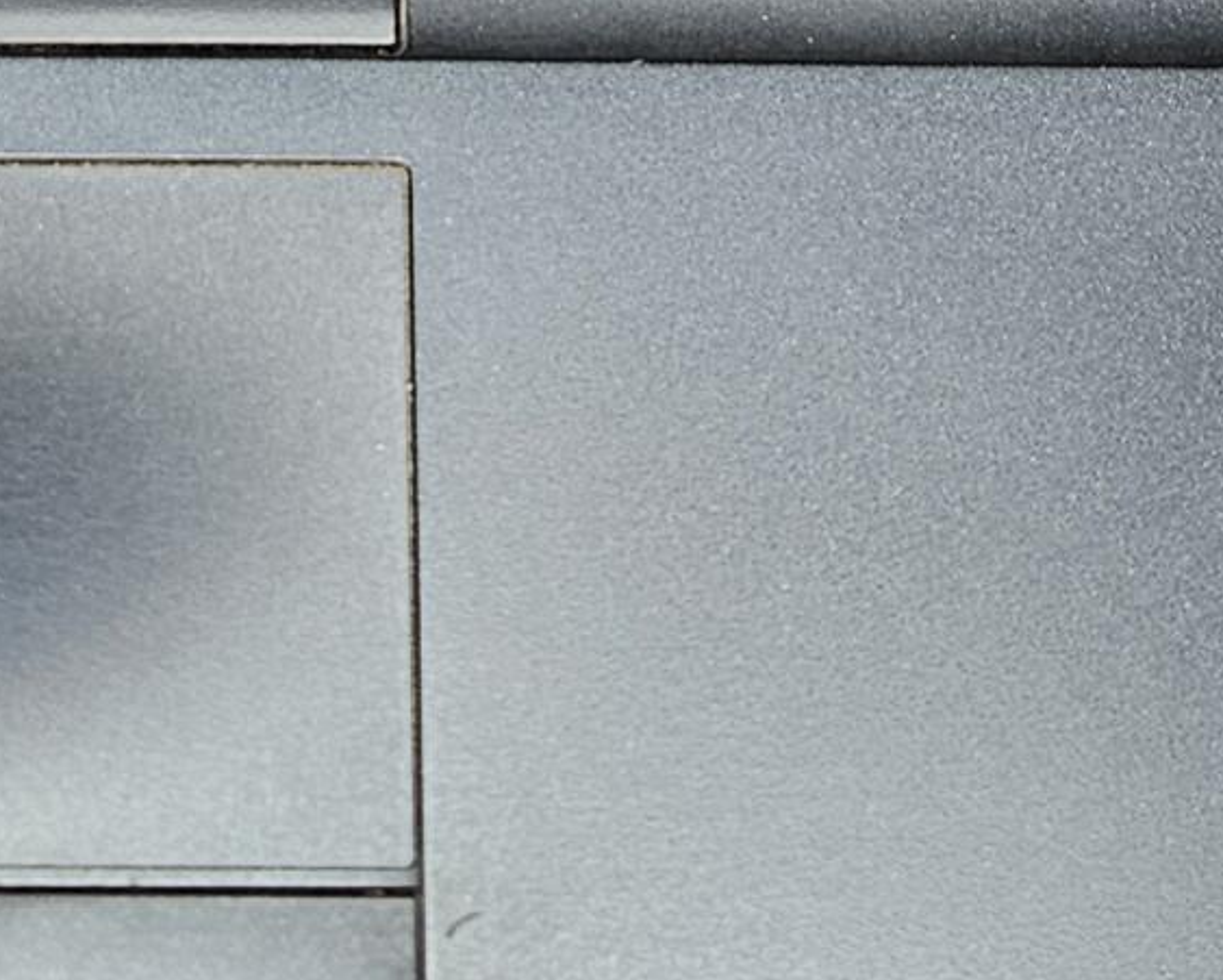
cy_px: -530
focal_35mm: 102
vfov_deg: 14.1
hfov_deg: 18.7
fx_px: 3694
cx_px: 335
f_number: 1.8
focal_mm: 5.4
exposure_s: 1/100
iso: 320
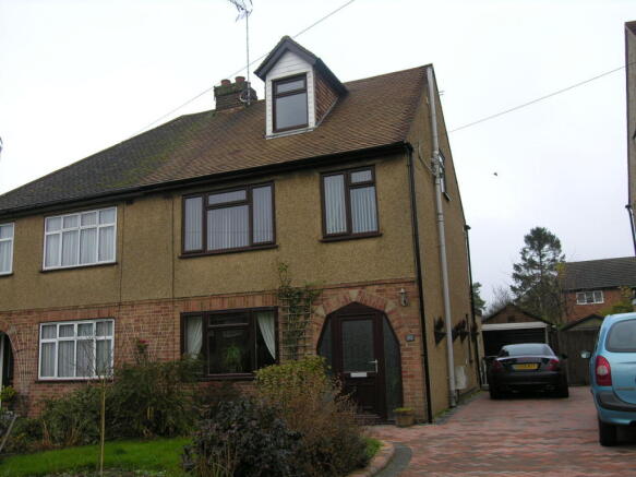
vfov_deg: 44.1
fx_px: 588
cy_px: 238
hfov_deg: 56.8
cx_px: 318
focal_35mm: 32
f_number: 4
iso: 50
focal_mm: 8.1
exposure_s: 1/90.3
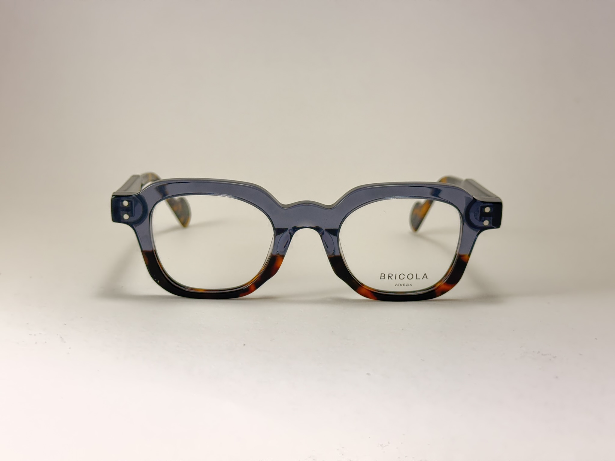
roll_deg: -1.2
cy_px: 230
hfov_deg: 39.7
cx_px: 308
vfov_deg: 30.3
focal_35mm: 48
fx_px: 853
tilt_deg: -8.2
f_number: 1.78
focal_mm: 6.76
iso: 80
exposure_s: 1/100
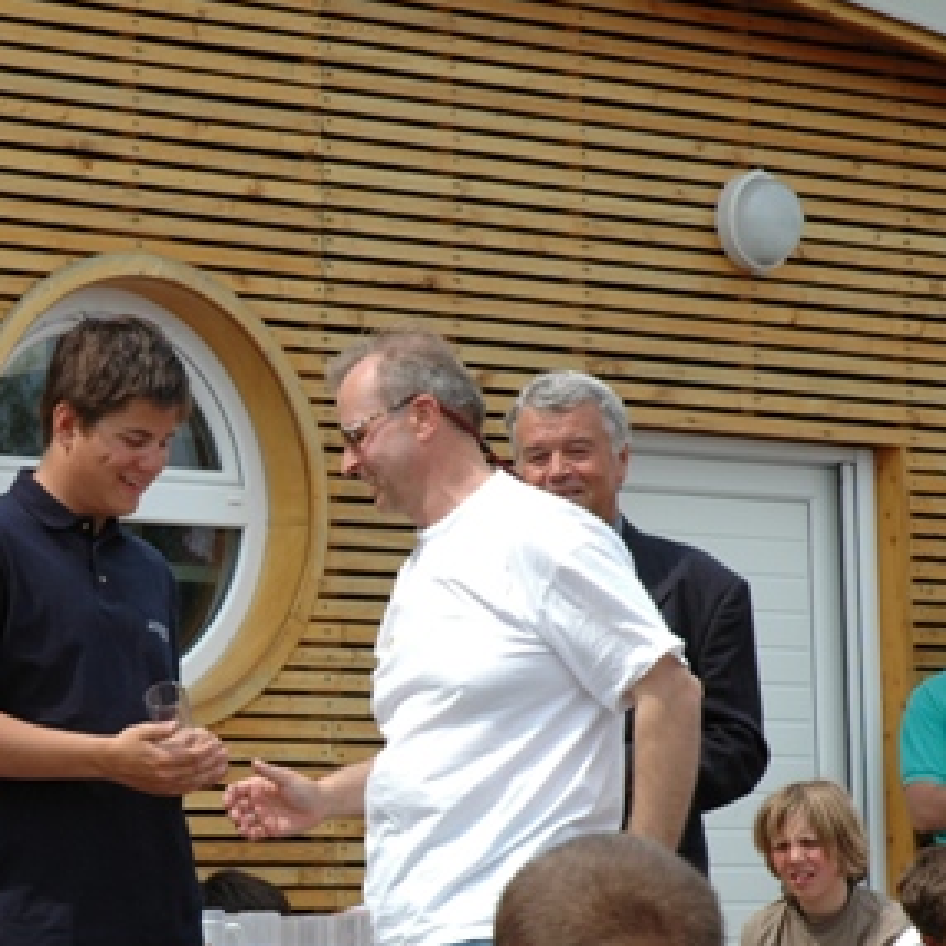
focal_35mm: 157
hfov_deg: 11.1
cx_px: 60
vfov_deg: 11.1
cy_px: 675
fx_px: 4853
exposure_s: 1/320
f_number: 9
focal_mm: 55
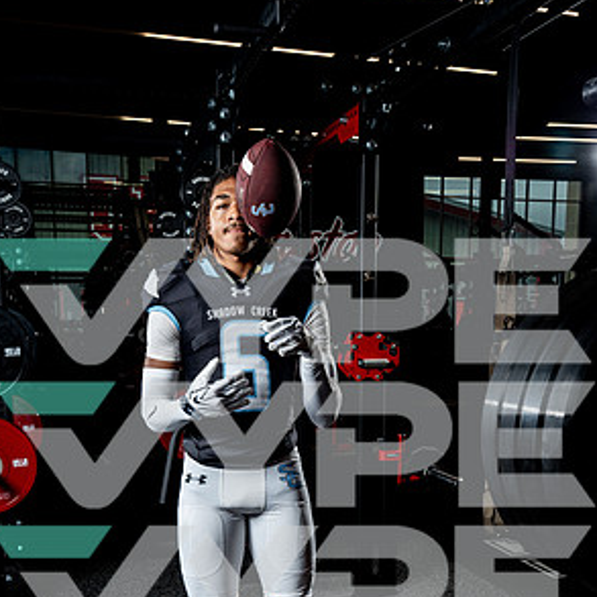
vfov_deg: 38.2
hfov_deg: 39.2
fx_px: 839
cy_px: 446
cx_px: 293
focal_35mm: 43
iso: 640
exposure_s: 1/250
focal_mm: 33
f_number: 9
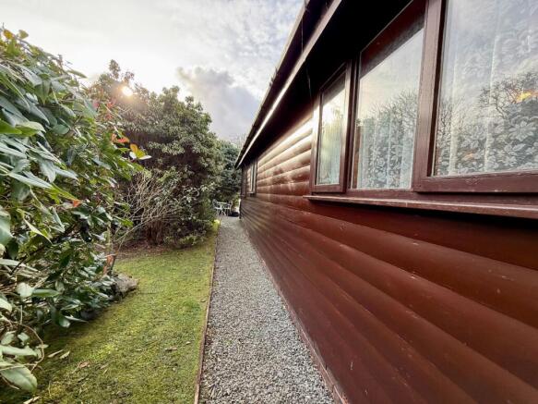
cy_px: 202
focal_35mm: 14
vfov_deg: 85.7
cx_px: 269
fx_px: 218
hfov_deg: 102.1
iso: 64
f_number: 2.2
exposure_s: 1/195
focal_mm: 2.22
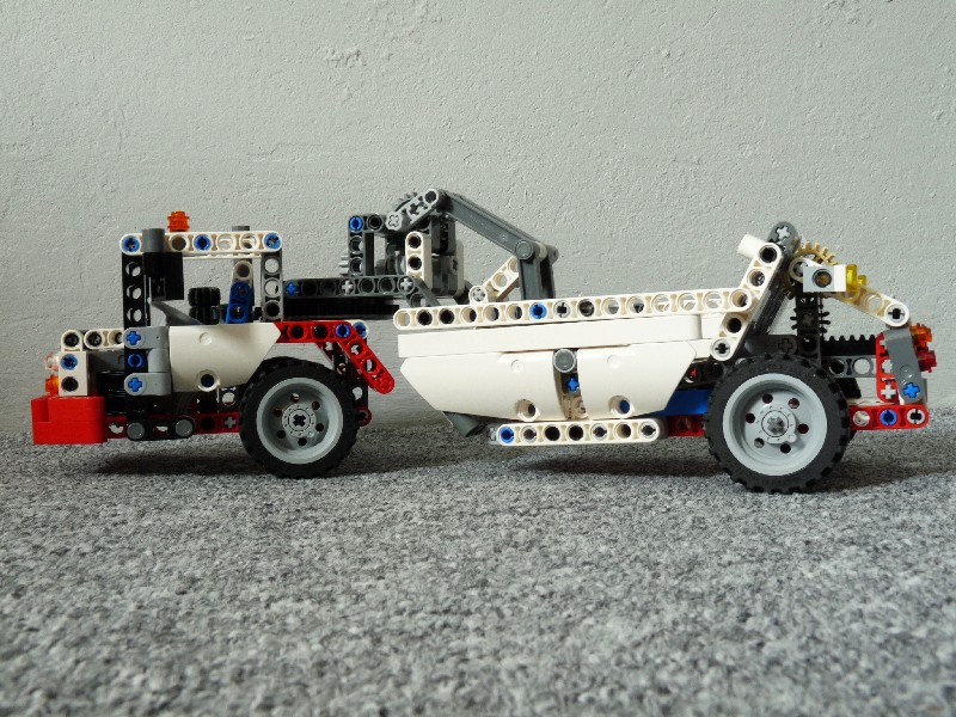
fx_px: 1077
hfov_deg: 47.9
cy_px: 358
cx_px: 478
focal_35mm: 39
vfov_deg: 36.8
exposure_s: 1/1.3
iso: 100
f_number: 8
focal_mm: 6.9
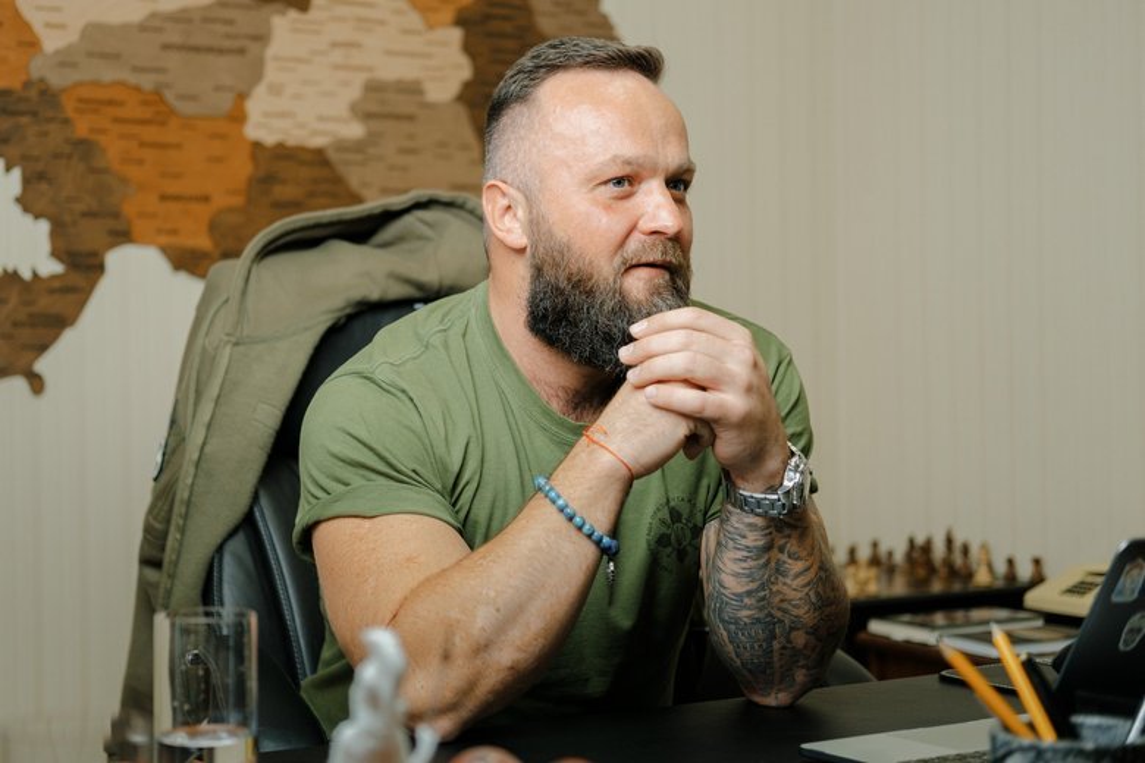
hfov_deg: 33.5
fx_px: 1899
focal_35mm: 60
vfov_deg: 22.7
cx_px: 503
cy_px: 353
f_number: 2
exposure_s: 1/250
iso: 640
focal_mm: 35
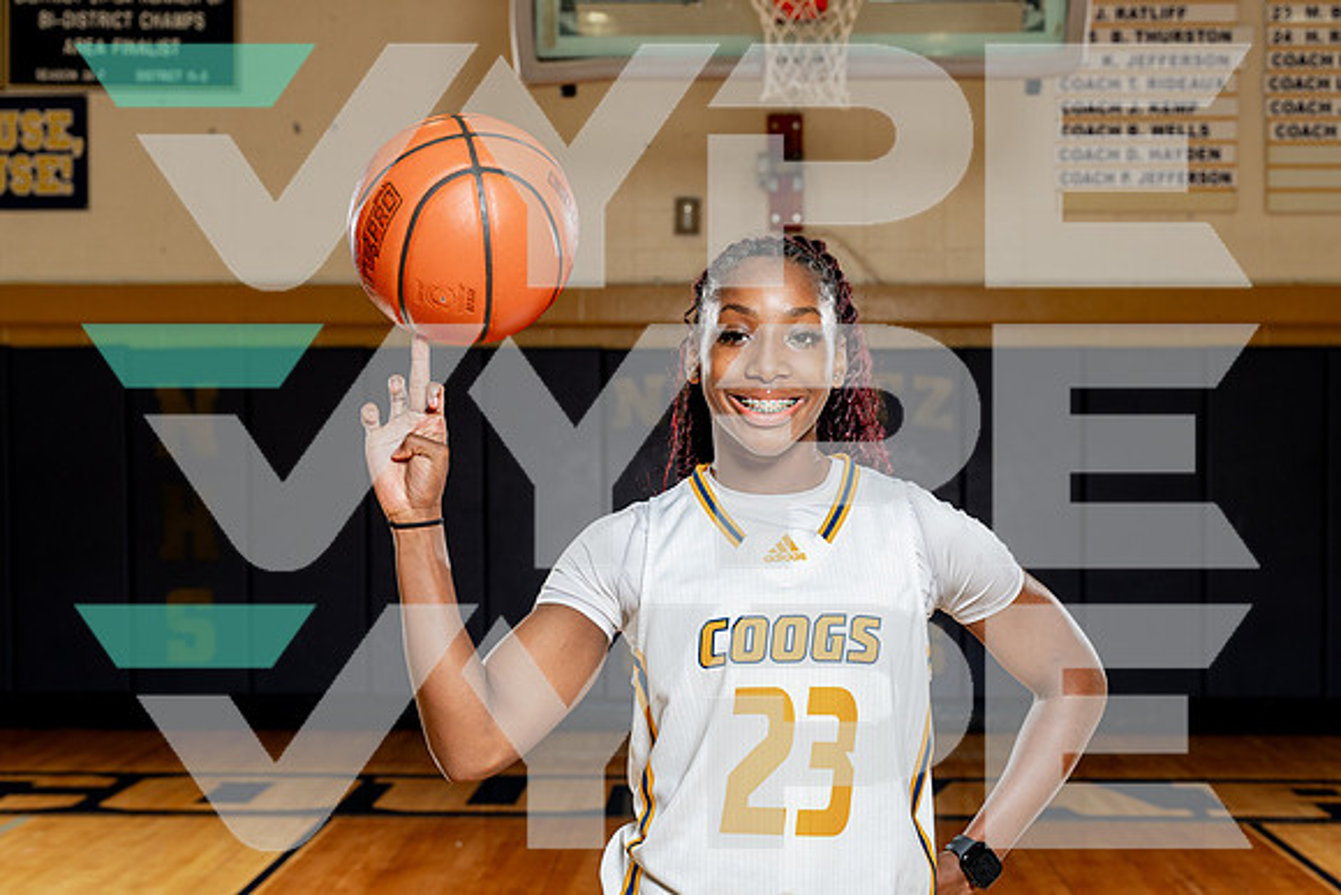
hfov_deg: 31.7
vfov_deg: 21.5
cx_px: 670
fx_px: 2361
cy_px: 448
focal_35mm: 63
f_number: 5.6
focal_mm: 61
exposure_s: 1/250
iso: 640
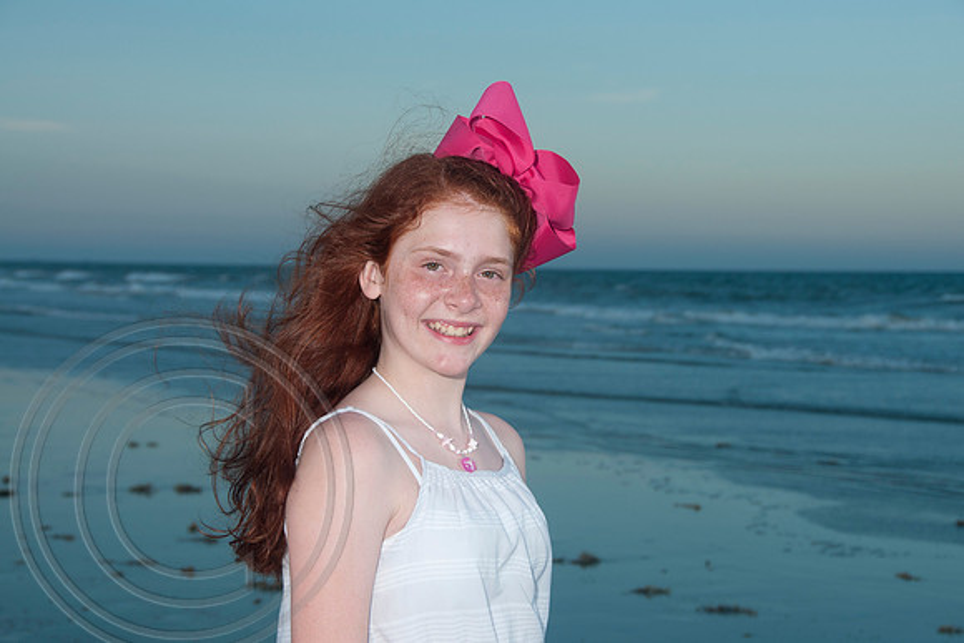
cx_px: 482
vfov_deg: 15.6
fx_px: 2341
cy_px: 322
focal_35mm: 87
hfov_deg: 23.3
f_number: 8
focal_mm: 55
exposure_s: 1/125
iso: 100
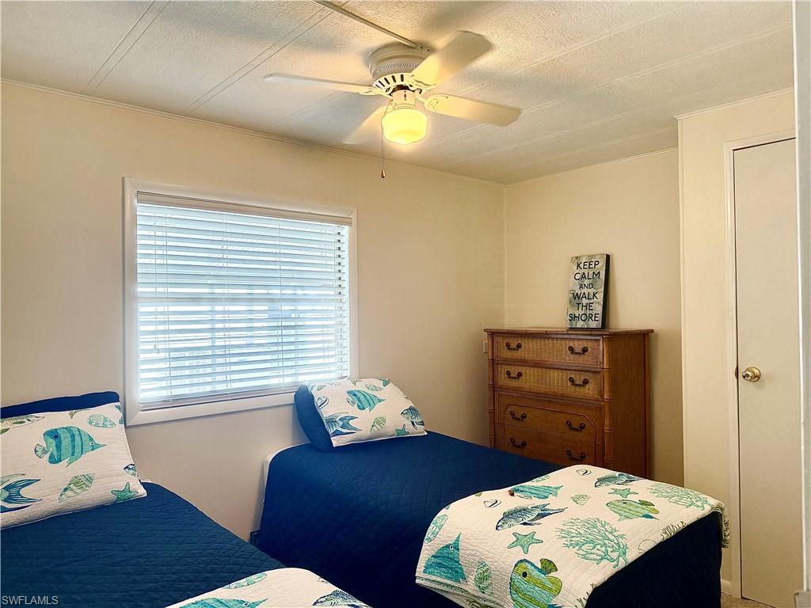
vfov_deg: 56.8
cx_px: 406
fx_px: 562
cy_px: 304
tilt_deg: +1.0
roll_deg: +0.9
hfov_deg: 71.6
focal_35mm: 24
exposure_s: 1/198
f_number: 1.78
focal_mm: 6.76
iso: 200
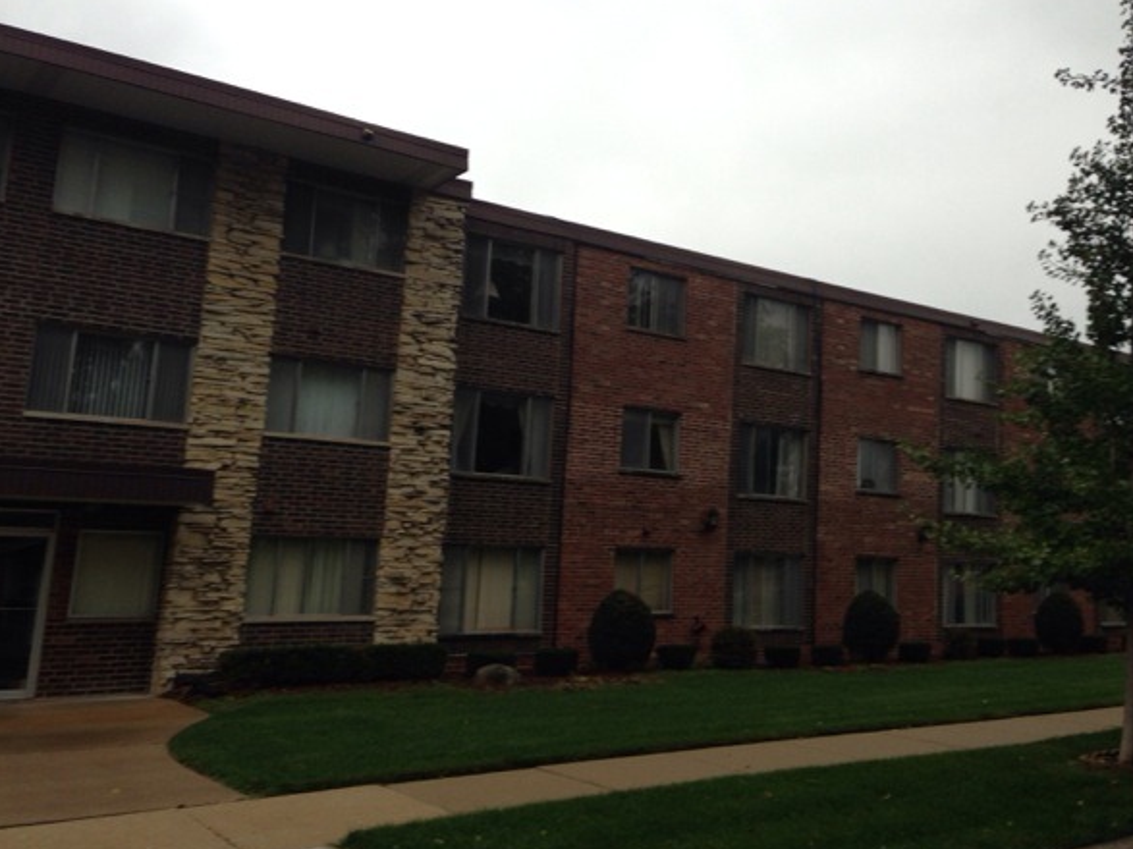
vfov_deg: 39.6
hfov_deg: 51.4
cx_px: 548
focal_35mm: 36
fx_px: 1178
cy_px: 428
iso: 50
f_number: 2.4
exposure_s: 1/304
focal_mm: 4.12
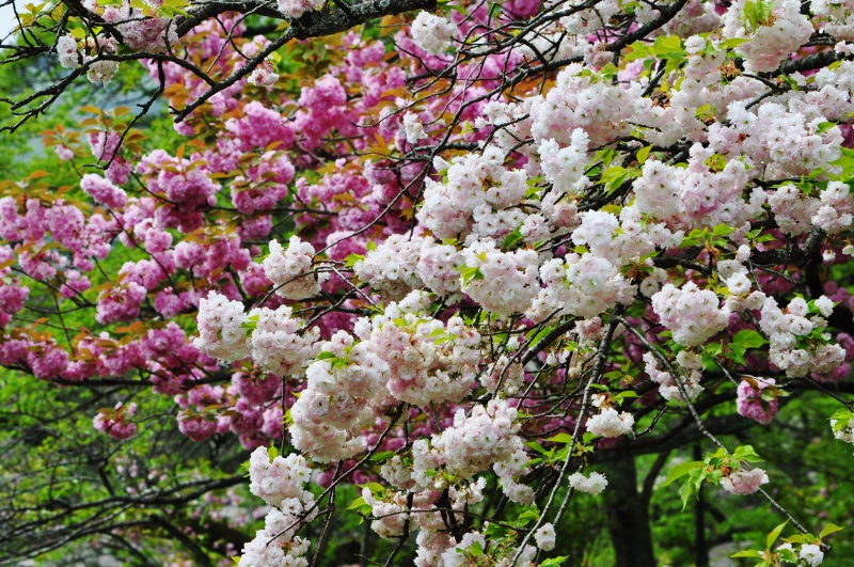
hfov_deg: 13.7
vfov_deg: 9.1
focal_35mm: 150
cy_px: 284
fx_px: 3553
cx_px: 427
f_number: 10
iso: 200
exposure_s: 1/250
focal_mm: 100
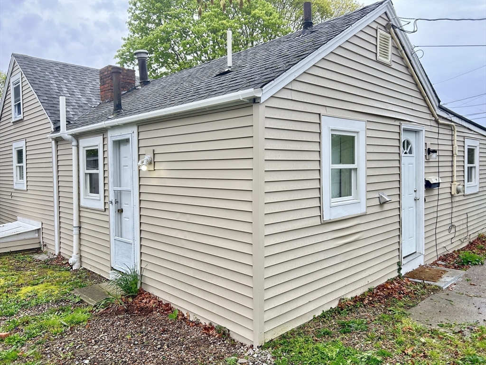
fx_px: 365
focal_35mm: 26
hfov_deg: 67.3
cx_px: 243
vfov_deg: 53.1
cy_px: 182
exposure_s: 1/223
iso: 40
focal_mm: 5.7
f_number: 1.5
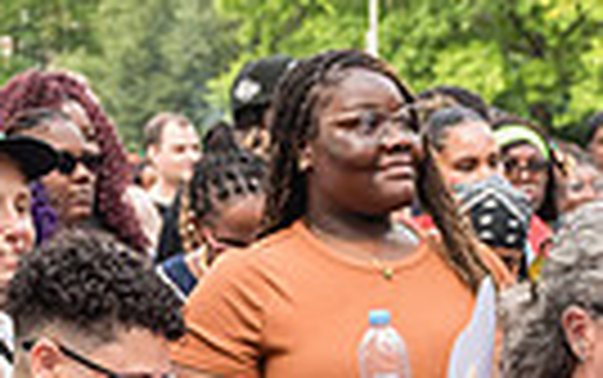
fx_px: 1891
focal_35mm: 115
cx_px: 558
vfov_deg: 10.6
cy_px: 722
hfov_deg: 17.8
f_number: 3.5
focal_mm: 26
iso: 1000
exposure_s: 1/400
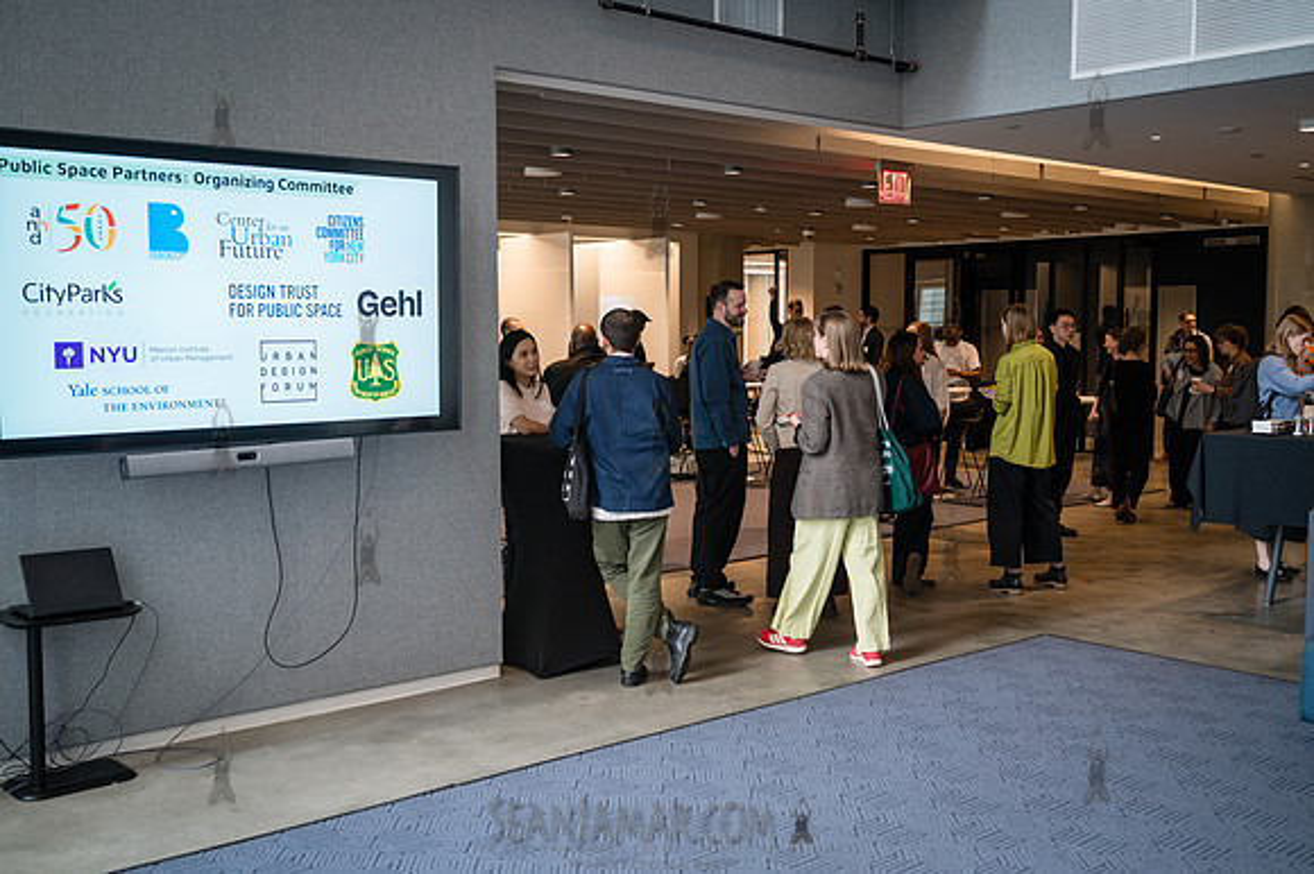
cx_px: 649
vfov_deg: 37.0
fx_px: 1306
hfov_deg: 53.4
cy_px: 437
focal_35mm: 36
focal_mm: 35
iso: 800
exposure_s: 1/125
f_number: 2.8
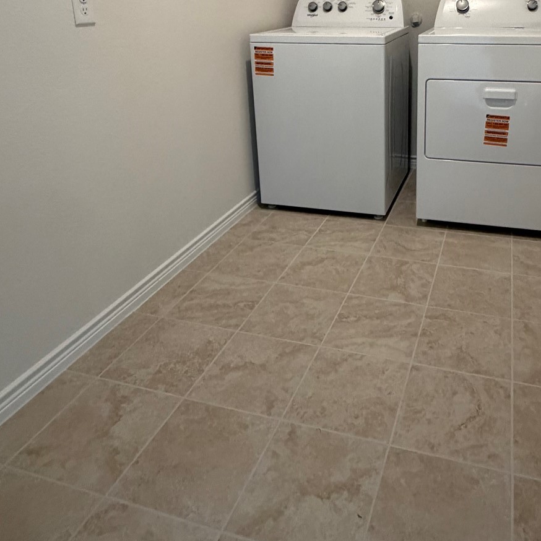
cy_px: 129
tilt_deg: -14.3
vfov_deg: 52.9
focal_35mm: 29
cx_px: 366
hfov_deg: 54.4
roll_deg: +0.5
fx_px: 513
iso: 320
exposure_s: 1/89
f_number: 2.2
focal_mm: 2.22
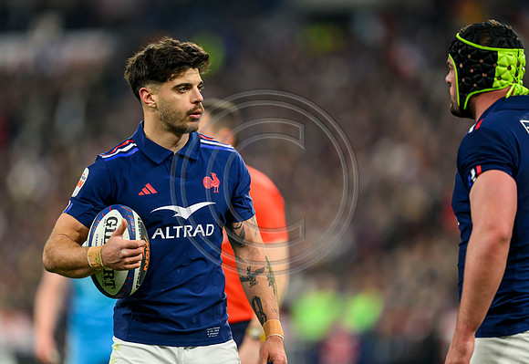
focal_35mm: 435
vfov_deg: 3.2
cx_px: 239
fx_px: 6455
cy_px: 170
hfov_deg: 4.7
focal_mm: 400
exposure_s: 1/2500
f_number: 2.8
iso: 3200
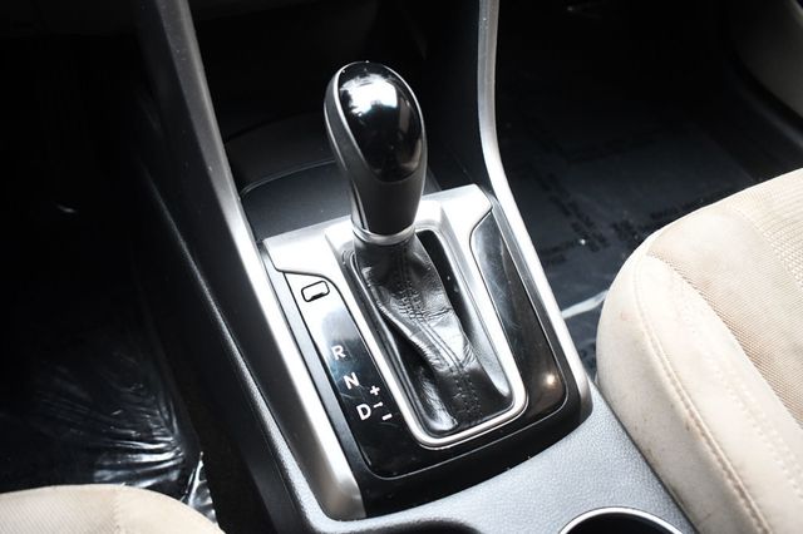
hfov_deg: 62.0
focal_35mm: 30
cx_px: 402
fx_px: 669
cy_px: 267
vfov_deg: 43.6
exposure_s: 1/125
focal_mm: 20
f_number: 3.5
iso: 1800
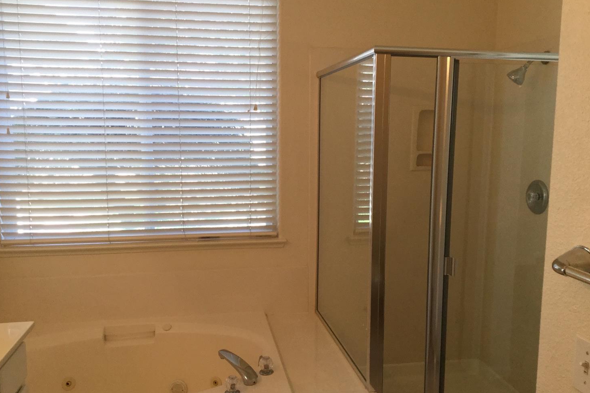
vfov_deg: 40.0
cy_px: 204
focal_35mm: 33
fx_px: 541
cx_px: 293
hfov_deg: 57.2
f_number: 2.4
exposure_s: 1/40
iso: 32
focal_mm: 3.3
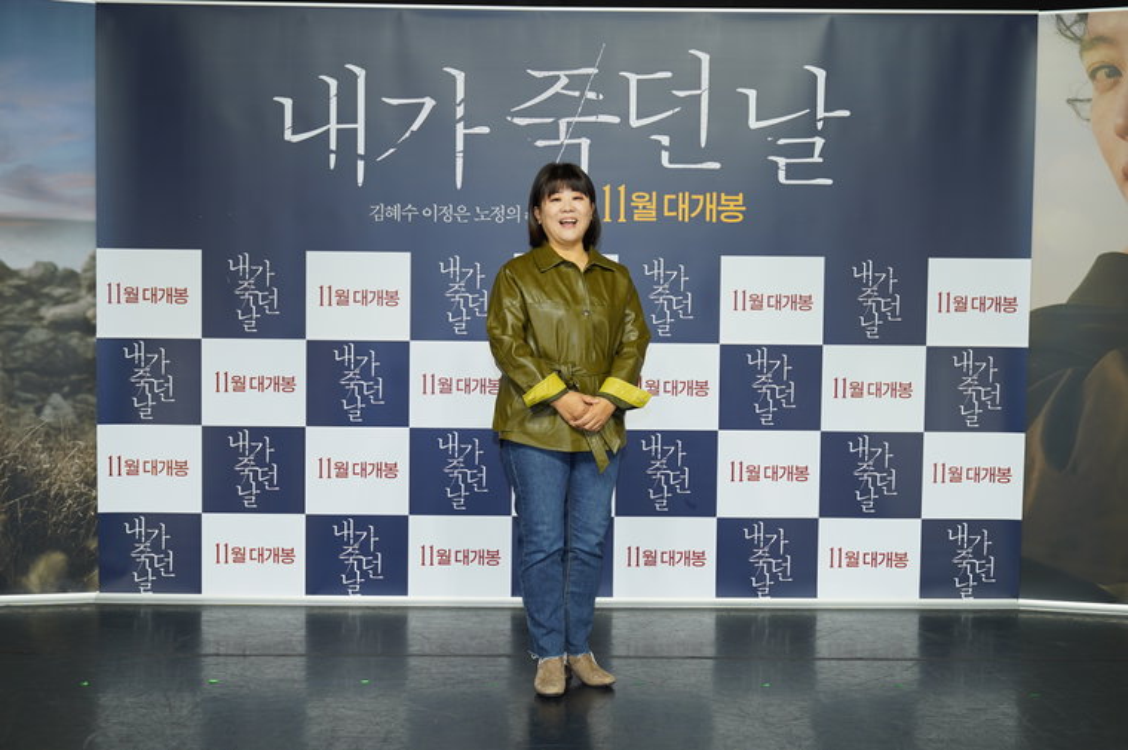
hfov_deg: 47.5
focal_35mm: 41
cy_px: 375
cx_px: 564
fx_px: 1283
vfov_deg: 32.6
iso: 400
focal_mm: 41
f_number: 4
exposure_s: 1/250
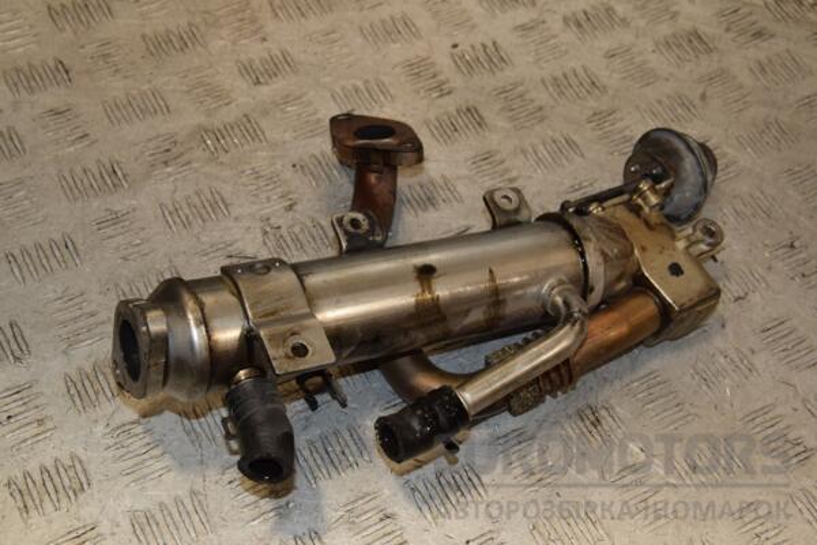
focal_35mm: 57
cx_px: 408
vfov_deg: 23.8
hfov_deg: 35.1
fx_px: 1293
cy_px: 272
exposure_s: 1/200
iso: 800
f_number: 8
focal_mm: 38
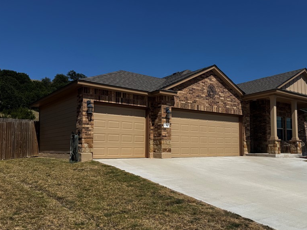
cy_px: 127
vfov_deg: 44.1
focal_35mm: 32
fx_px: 284
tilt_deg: +5.0
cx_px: 180
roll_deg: -0.2
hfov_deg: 56.5
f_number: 1.78
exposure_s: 1/10417
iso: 80
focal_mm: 6.76
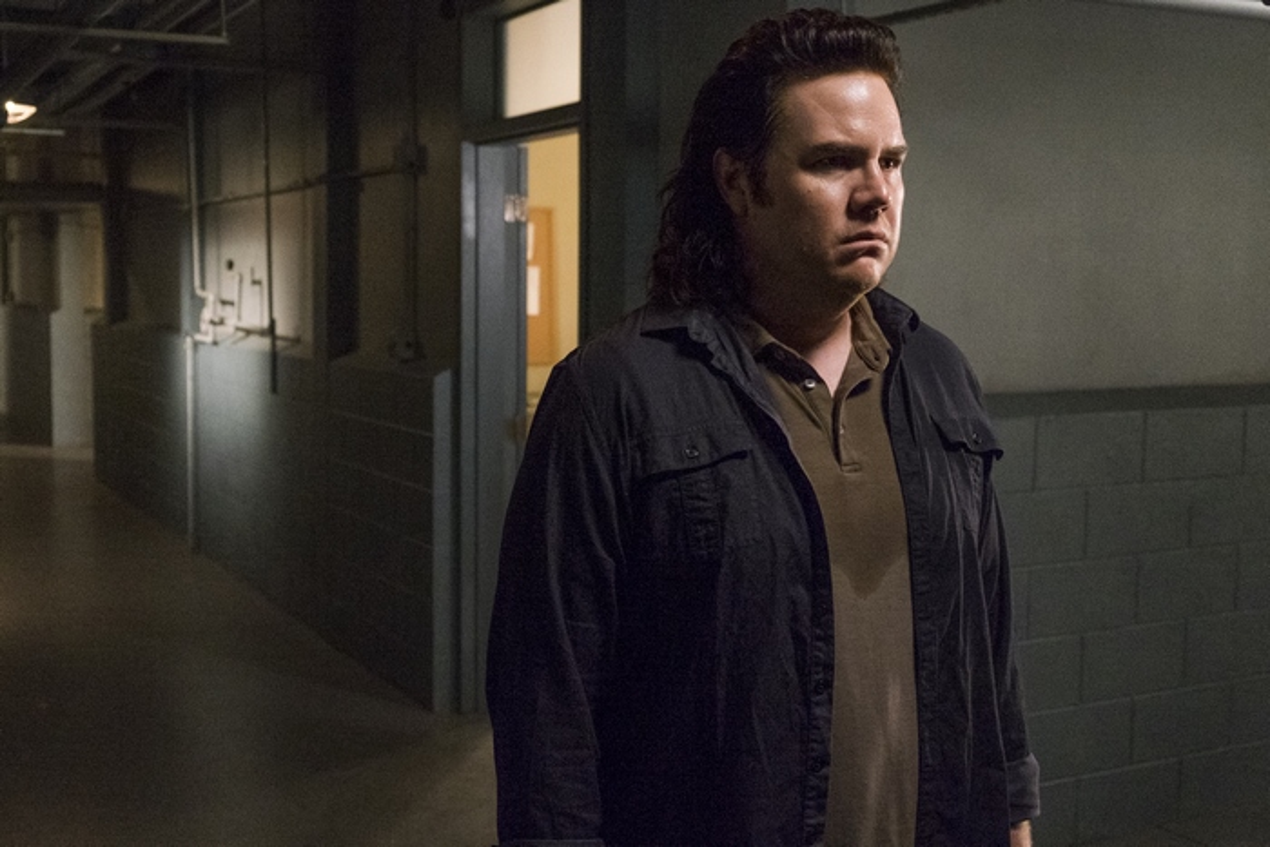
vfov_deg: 35.1
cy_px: 424
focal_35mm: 38
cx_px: 635
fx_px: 1341
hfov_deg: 50.7
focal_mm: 25.4
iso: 2500
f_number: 3.2
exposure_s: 1/160
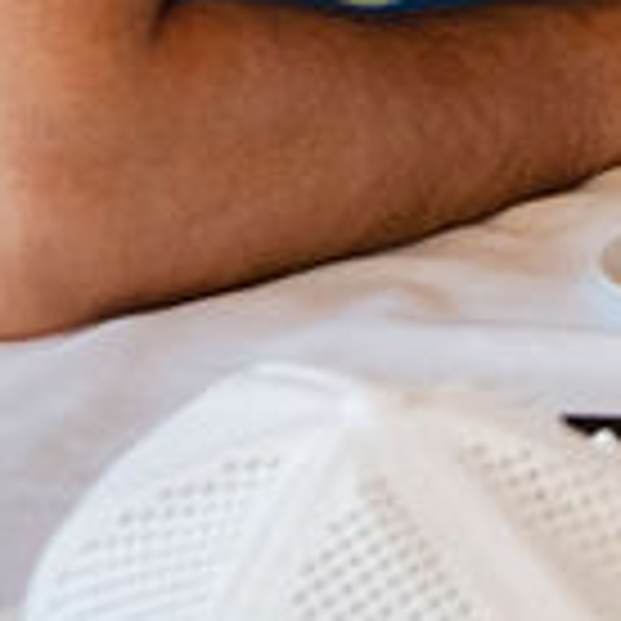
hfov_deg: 4.8
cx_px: 1827
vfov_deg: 4.9
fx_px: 7144
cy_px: -484
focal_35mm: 352
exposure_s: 1/250
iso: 2500
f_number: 8
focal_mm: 56
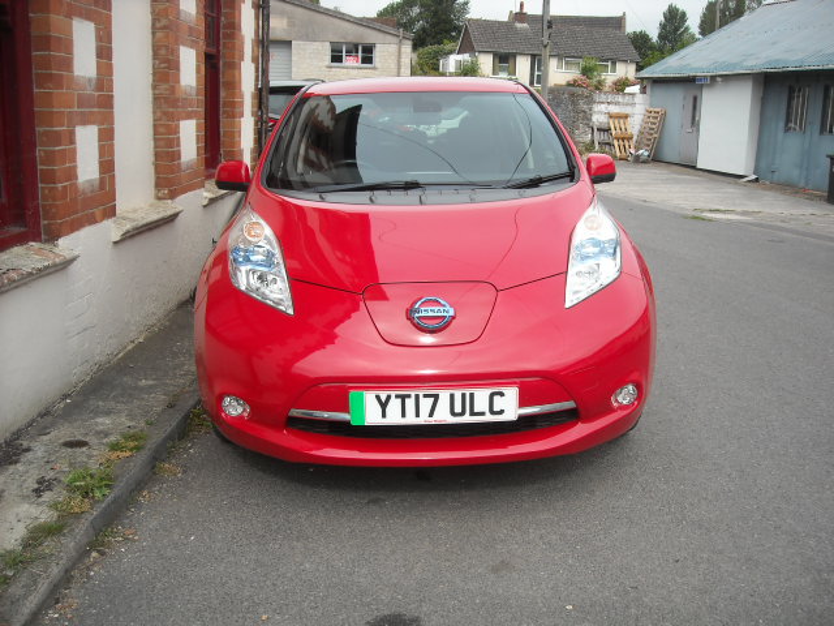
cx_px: 417
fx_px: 843
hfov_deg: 52.6
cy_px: 313
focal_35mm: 35
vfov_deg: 40.7
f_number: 2.8
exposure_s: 1/478
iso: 64
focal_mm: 5.7
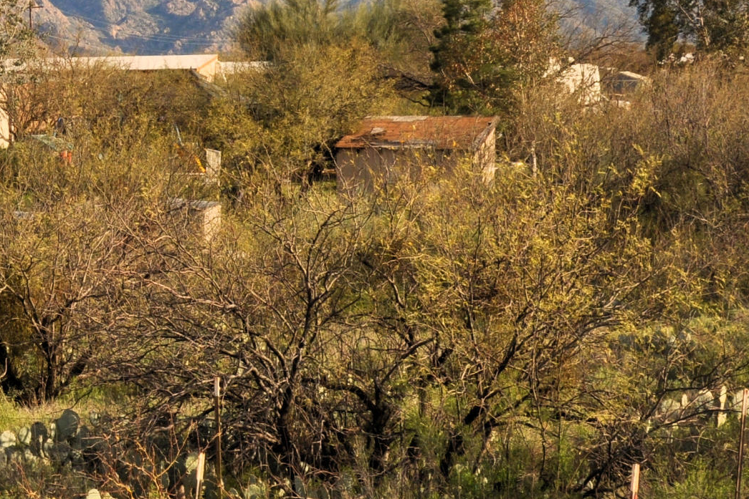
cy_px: 200
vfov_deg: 10.6
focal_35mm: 129
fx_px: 2684
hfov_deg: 15.3
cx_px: -171
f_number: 13
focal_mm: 30
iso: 200
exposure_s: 1/200
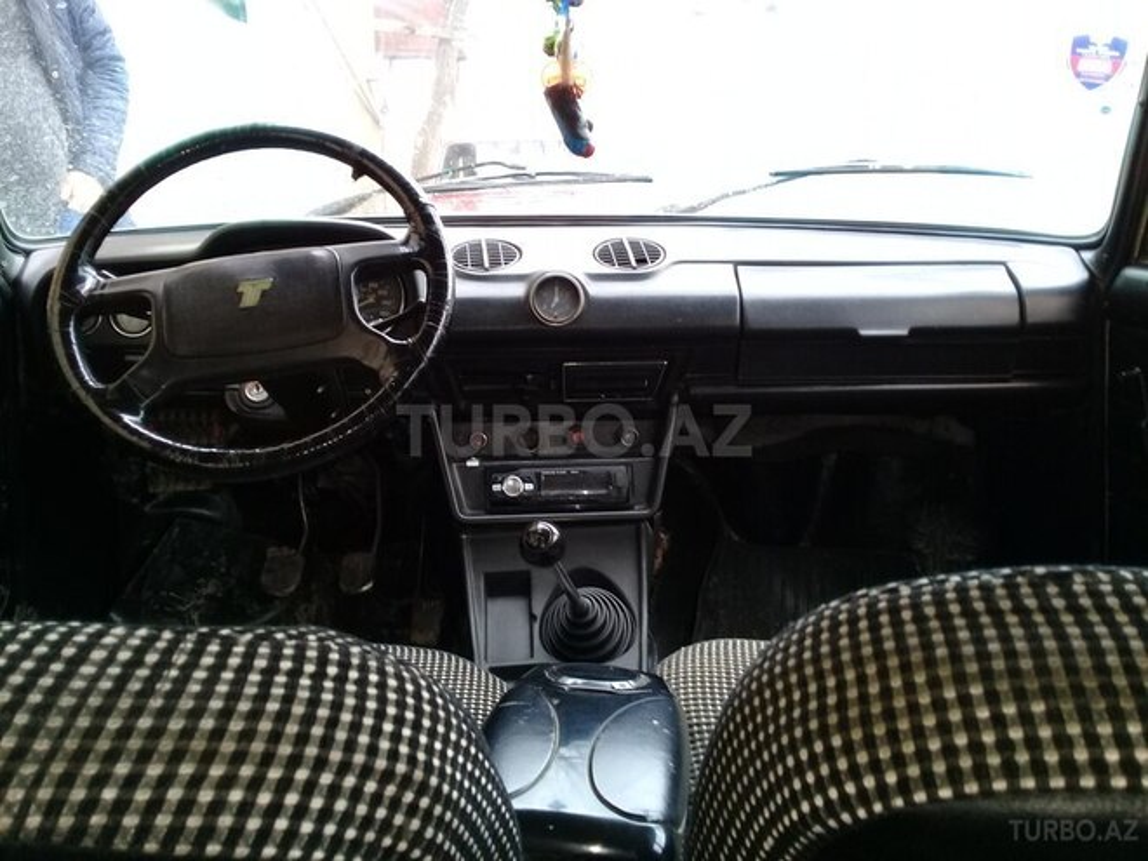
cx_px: 574
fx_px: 1028
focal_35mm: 31
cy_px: 430
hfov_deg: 58.4
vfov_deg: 45.4
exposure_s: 1/33
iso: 64
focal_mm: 3.3
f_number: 2.2
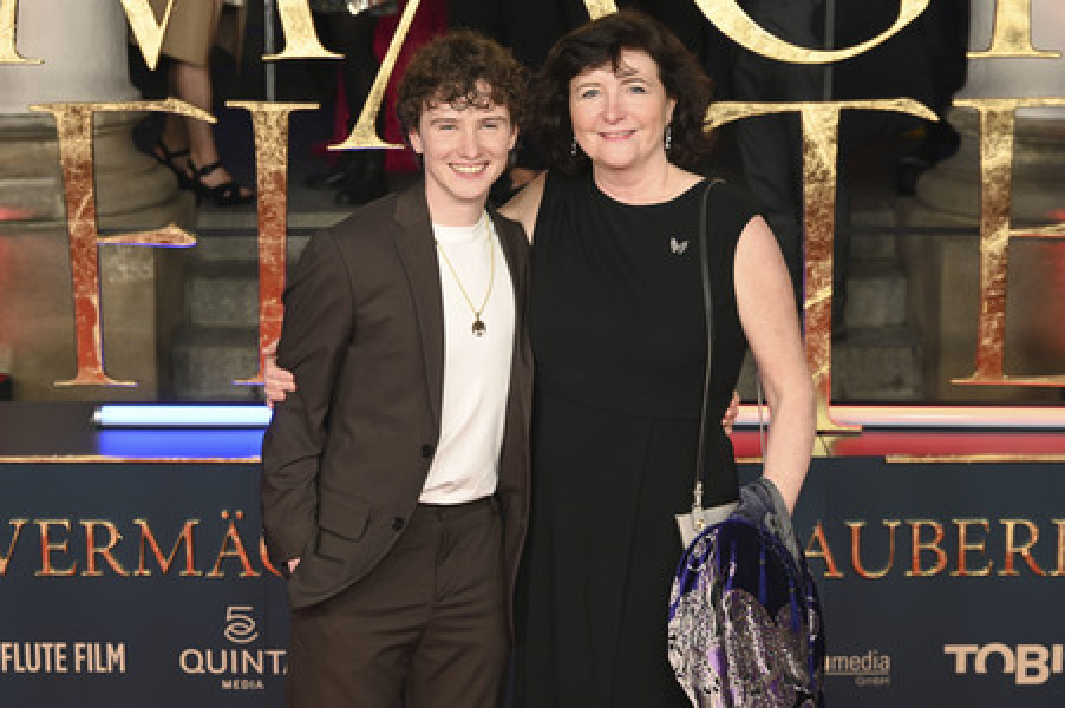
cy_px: 354
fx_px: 2217
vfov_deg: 18.2
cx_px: 532
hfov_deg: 27.0
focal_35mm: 75
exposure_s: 1/125
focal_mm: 75
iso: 640
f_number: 5.6
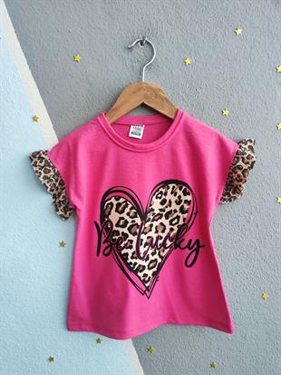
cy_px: 188
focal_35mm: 24
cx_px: 140
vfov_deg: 71.6
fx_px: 260
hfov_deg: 56.8
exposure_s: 1/25
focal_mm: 5.59
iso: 690
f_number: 1.88
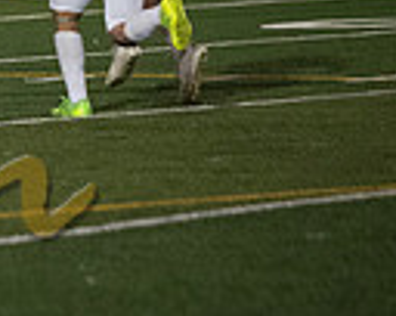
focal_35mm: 638
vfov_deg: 2.4
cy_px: -85
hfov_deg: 3.0
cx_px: -455
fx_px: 7466
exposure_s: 1/1600
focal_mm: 150
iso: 5000
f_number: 2.8
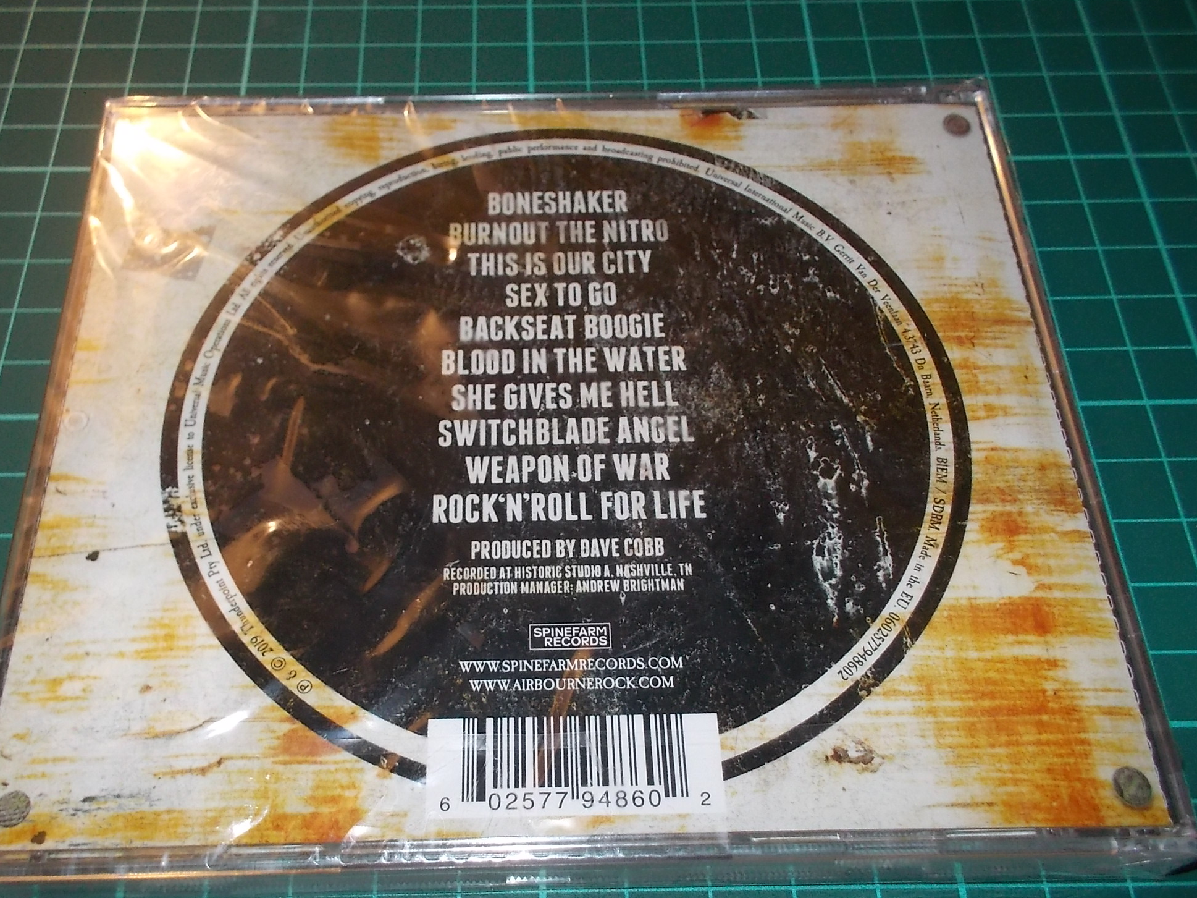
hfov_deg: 53.9
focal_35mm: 34
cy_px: 523
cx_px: 553
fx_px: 1176
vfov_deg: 41.7
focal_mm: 4.1
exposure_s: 1/30
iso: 200
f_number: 3.3
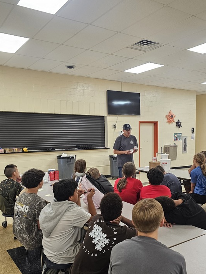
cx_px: 127
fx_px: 262
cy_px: 158
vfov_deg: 55.1
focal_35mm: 33
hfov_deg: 42.6
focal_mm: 6.3
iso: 200
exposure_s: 1/120
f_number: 1.7
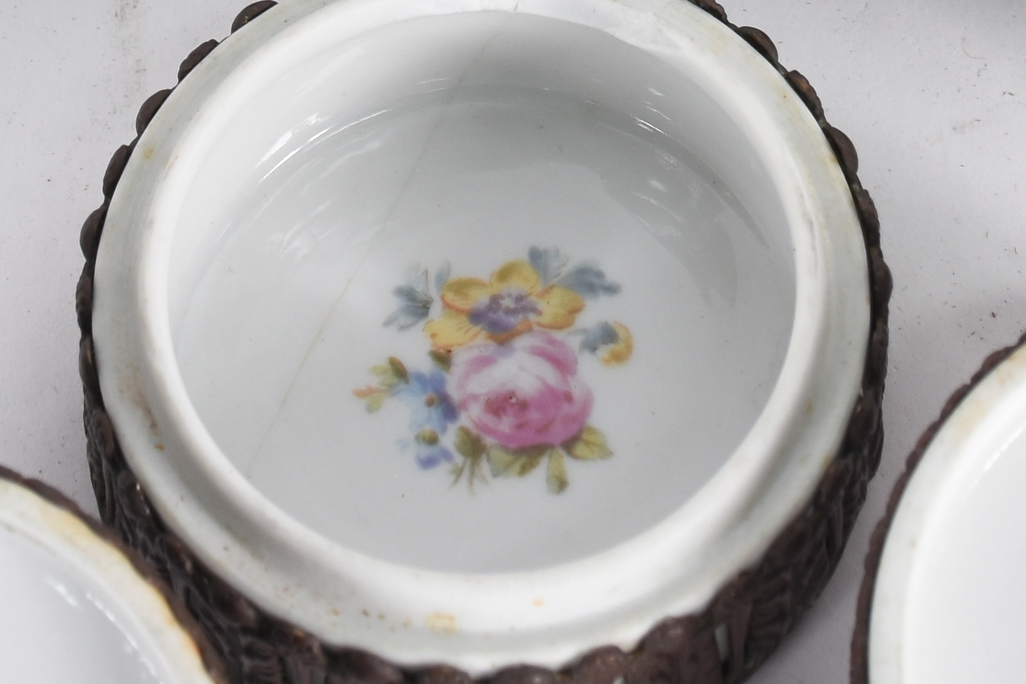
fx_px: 4559
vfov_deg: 8.3
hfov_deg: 12.8
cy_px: -533
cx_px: 455
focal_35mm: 160
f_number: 6.3
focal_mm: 27
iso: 200
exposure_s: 1/50
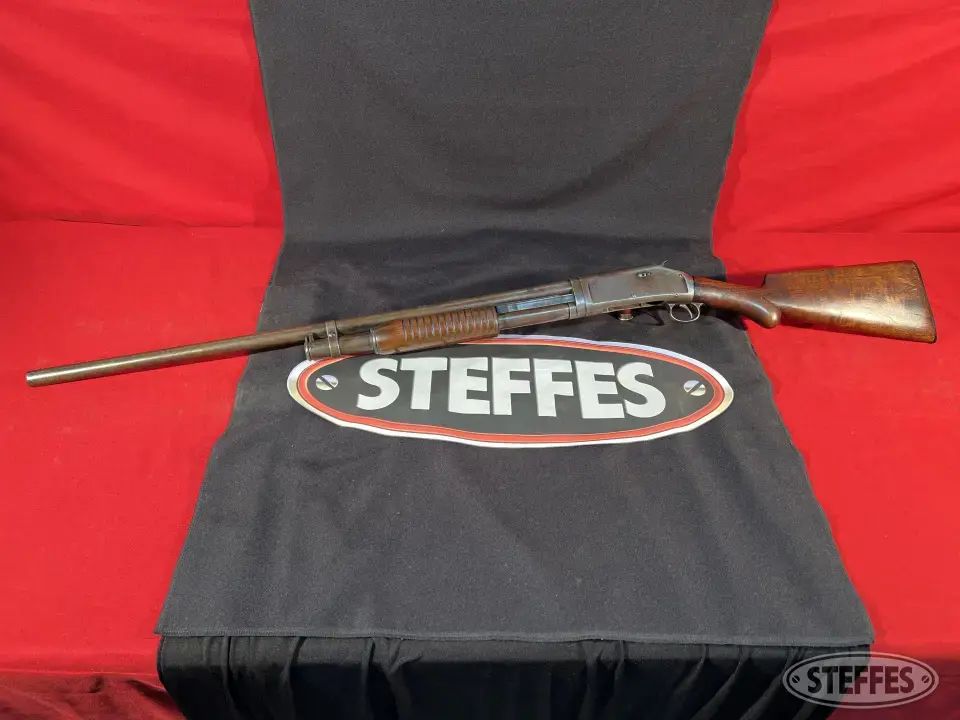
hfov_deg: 67.3
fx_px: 721
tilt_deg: -44.0
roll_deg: -1.6
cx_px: 480
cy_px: 360
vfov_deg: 53.1
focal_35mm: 26
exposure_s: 1/60
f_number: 1.5
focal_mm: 5.7
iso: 64
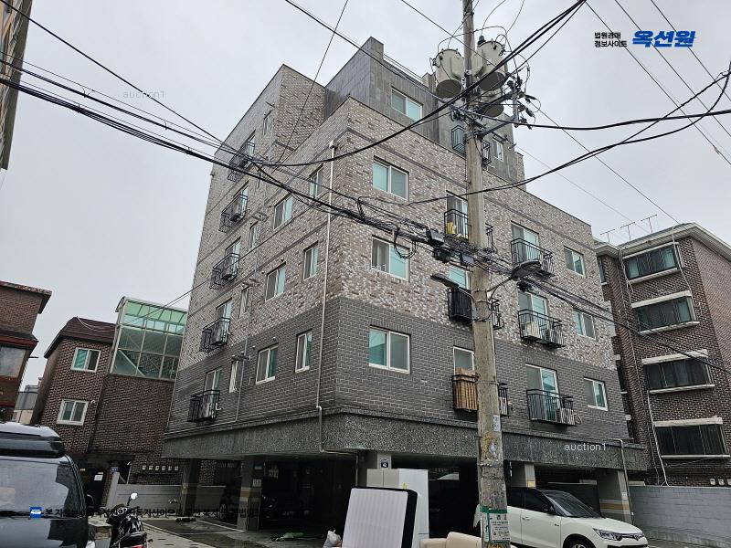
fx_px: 486
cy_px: 274
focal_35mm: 23
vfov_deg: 58.9
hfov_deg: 73.9
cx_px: 366
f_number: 1.7
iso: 16
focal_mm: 6.3
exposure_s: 1/249
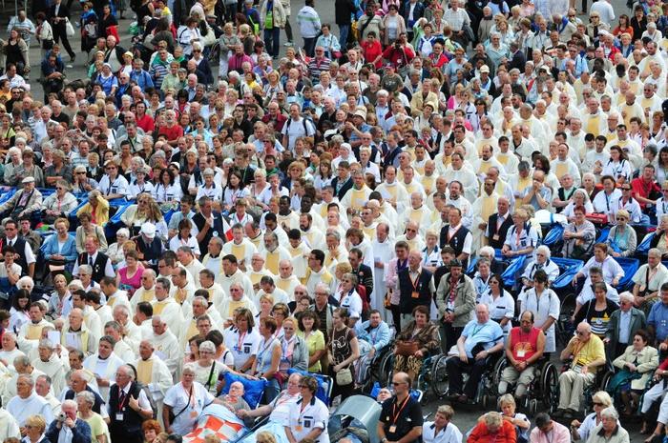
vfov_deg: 9.3
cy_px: 222
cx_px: 334
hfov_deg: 14.0
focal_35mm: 147
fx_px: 2724
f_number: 5.6
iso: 320
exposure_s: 1/1000
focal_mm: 98
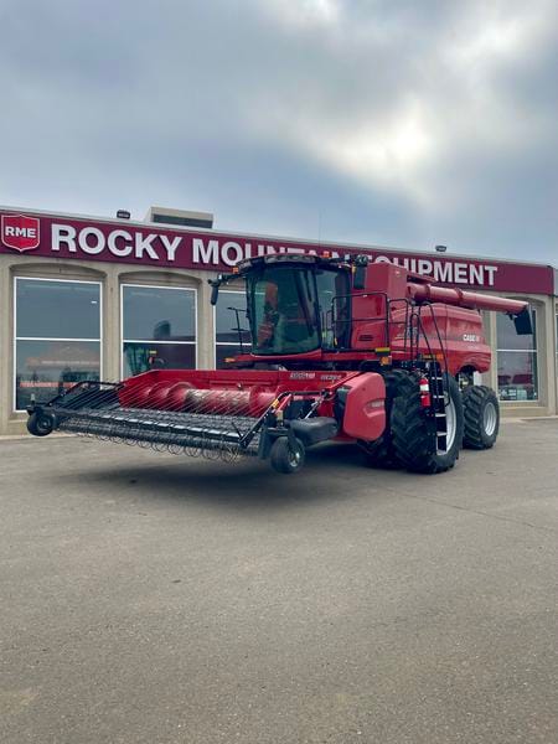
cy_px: 372
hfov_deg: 53.1
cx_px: 279
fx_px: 559
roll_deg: +0.8
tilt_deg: +2.1
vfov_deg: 67.3
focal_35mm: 26
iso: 32
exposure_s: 1/3861
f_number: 1.6
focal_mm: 4.2
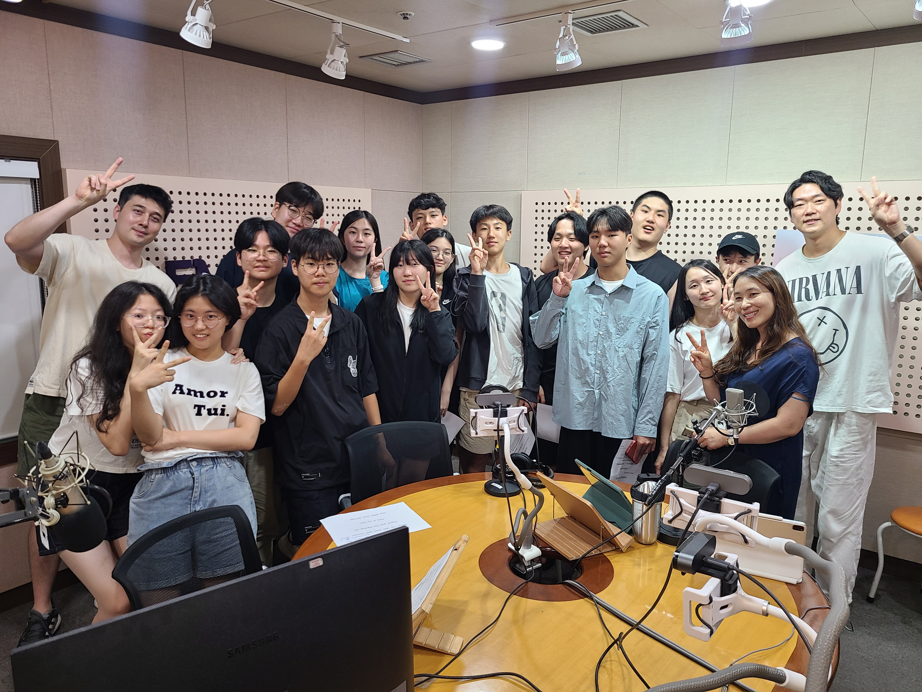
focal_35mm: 26
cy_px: 346
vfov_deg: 53.1
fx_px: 693
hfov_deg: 67.3
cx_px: 461
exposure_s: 1/60
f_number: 1.8
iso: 125
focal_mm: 5.4
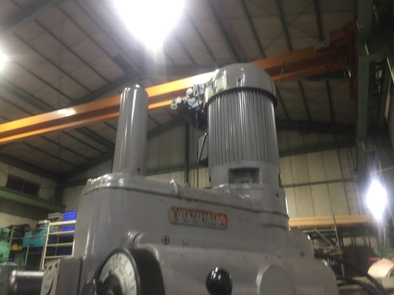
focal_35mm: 29
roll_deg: -0.6
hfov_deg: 61.7
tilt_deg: +24.8
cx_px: 197
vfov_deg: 48.2
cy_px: 148
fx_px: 330
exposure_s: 1/30
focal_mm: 4.15
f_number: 2.2
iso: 160
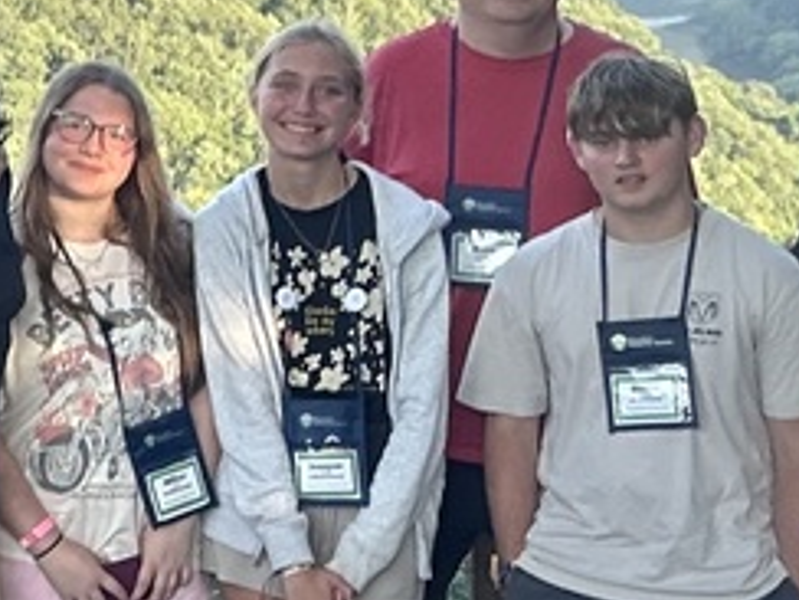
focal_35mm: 126
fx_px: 2908
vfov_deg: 11.7
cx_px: -409
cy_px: 157
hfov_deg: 14.6
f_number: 1.9
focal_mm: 2.69
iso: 32
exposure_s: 1/163
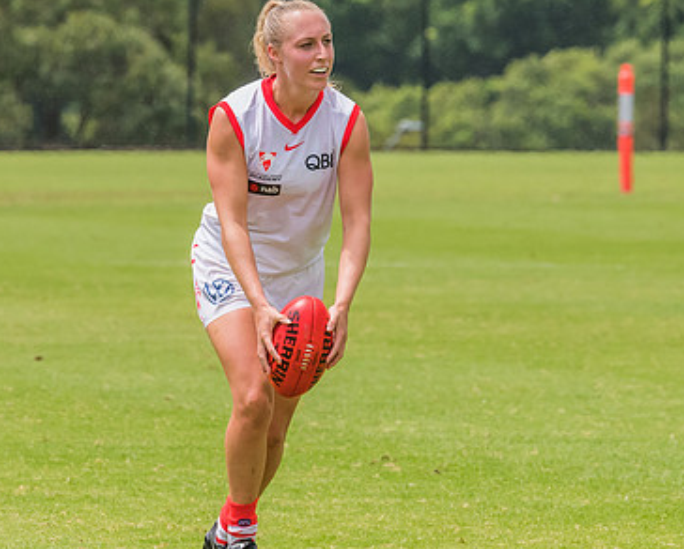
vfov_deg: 1.7
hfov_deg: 2.1
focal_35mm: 910
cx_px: 304
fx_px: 18442
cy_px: 154
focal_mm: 300
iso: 800
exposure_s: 1/1250
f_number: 9
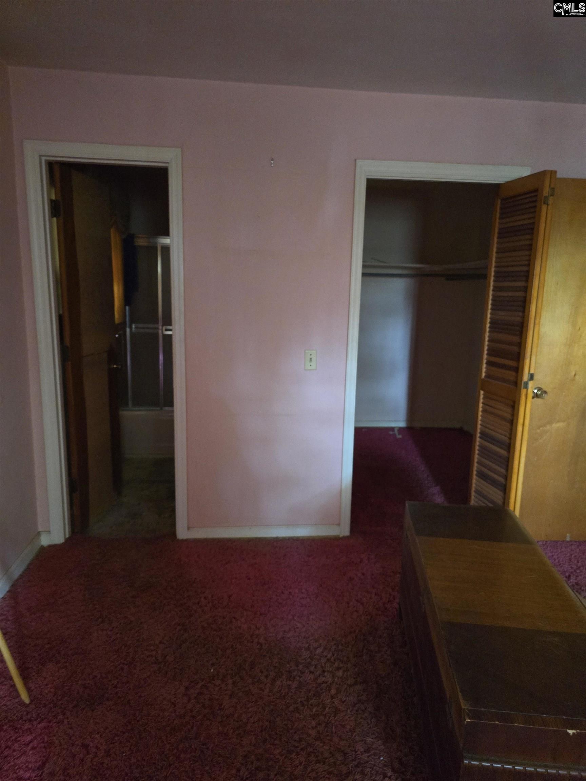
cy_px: 390
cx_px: 293
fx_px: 519
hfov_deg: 58.9
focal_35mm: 23
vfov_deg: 73.9
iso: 1250
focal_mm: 6.3
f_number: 1.7
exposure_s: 1/40
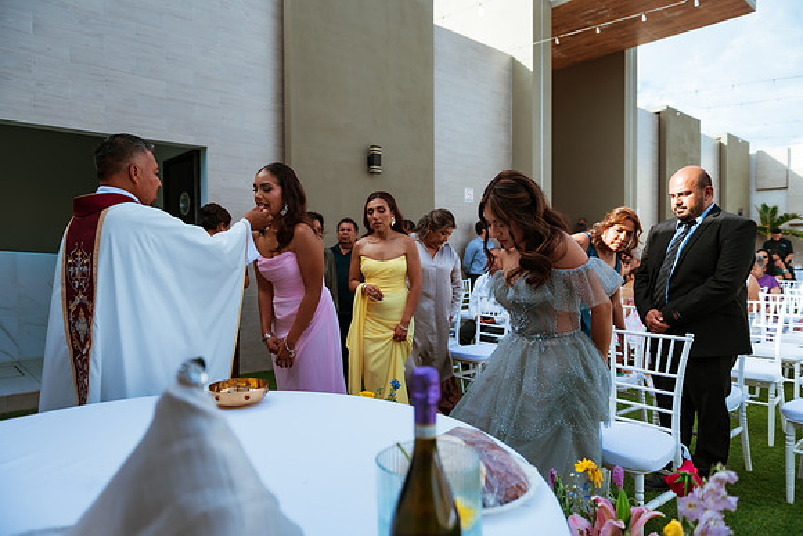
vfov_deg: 53.2
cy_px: 268
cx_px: 402
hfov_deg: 73.7
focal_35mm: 24
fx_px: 535
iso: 100
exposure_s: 1/800
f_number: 2.8
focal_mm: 24
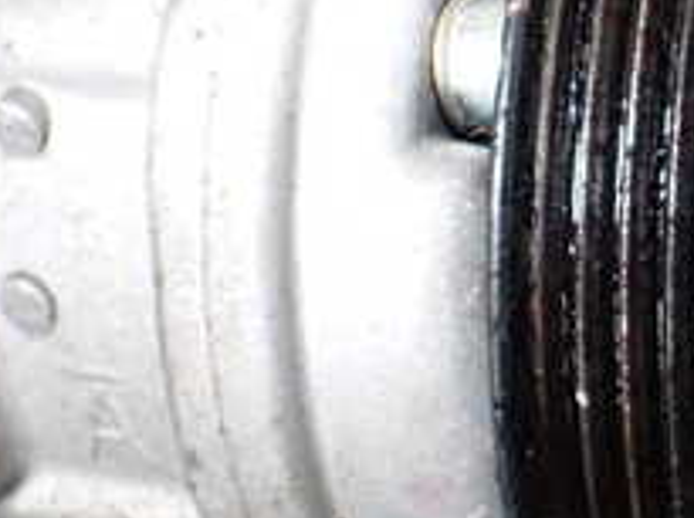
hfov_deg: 21.5
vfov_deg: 16.6
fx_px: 1761
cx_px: 697
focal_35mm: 88
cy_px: 102
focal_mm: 5.4
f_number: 2.3
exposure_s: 1/100
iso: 800
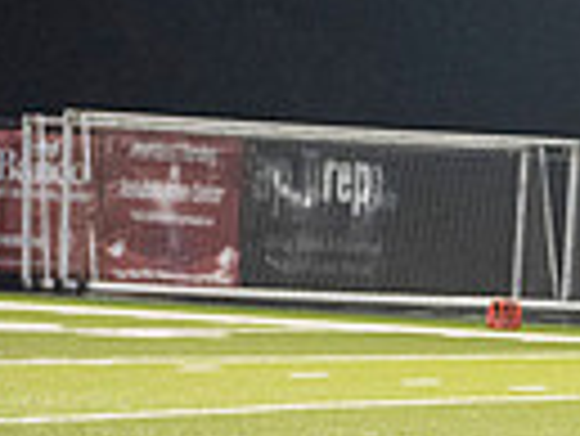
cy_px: 429
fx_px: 5065
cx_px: 1200
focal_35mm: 302
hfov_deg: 6.4
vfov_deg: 4.9
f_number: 5.6
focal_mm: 70
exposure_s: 1/200
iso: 5000
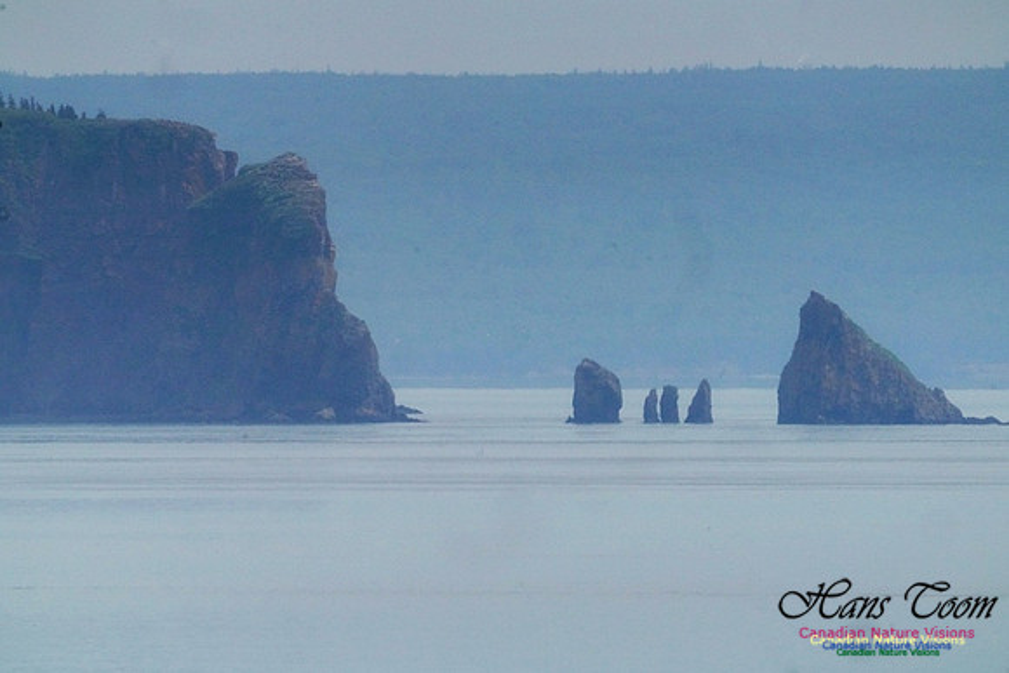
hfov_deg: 1.7
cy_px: 336
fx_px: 33640
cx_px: 504
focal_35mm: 1200
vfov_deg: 1.1
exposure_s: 1/8000
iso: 6400
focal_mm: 1200
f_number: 16
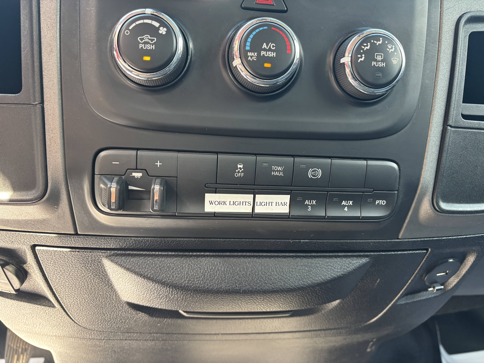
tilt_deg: -11.4
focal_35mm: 26
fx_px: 364
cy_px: 182
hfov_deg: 67.3
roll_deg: -2.6
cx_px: 242
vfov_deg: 53.1
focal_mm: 5.96
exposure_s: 1/75
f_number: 1.6
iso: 125
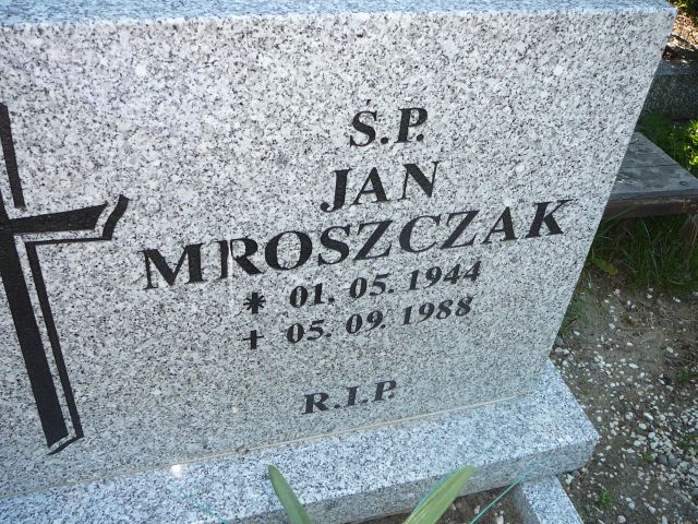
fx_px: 706
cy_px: 262
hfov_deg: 52.6
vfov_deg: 40.7
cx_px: 349
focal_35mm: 35
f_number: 2.8
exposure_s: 1/160
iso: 80
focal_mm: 5.2
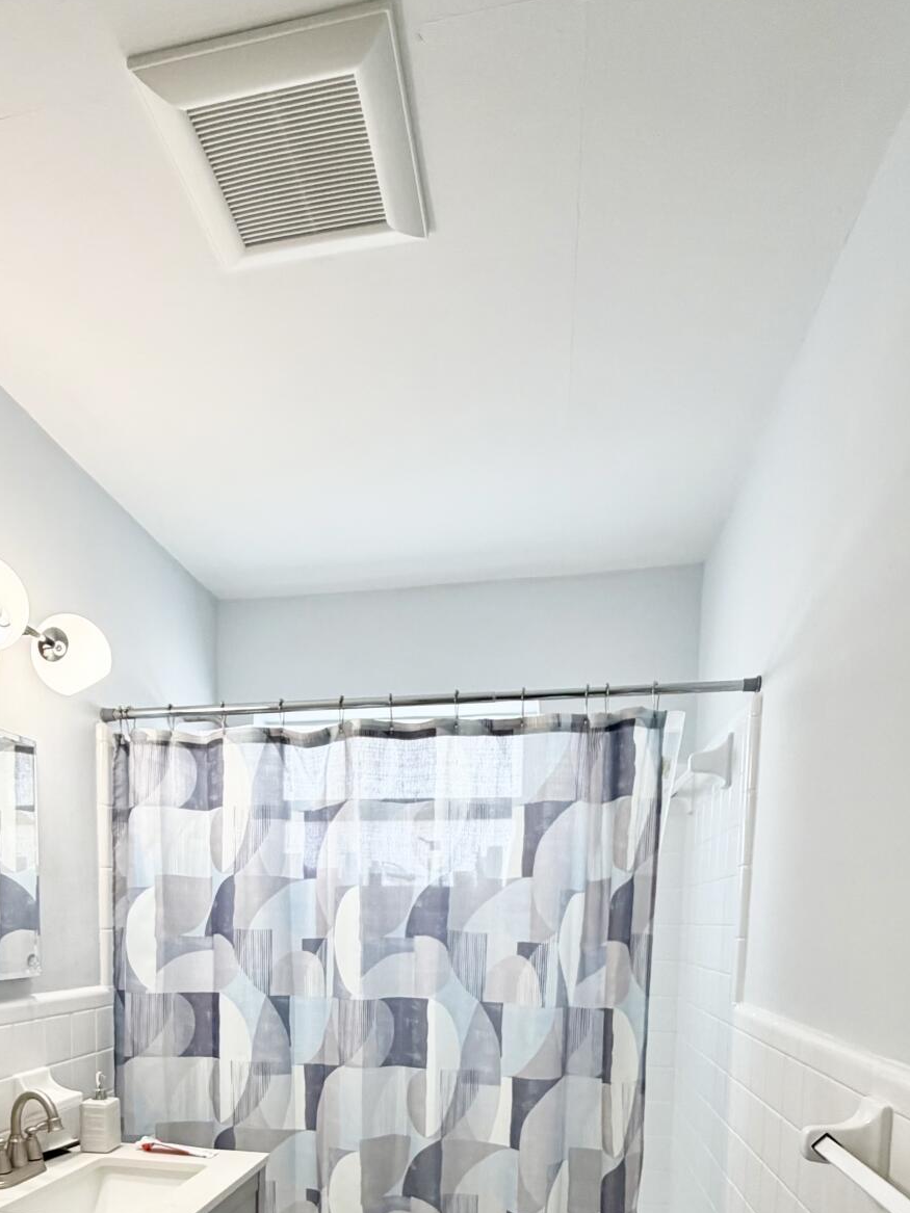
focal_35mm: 24
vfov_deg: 63.8
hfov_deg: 56.3
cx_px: 360
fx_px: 841
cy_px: 1009
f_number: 2.2
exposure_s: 1/120
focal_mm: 2.22
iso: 320
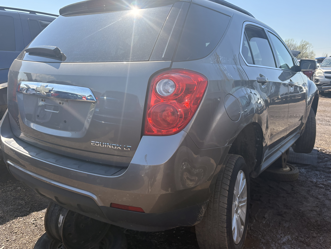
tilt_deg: -8.8
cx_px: 161
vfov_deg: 46.7
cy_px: 113
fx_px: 287
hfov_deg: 60.0
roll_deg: -0.8
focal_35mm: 30
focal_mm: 5.96
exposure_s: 1/1751
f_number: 1.6
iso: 64
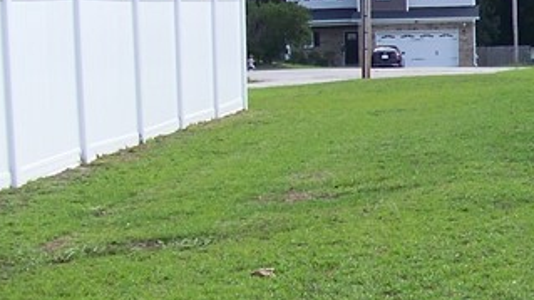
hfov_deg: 16.1
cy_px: 163
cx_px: 696
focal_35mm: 126
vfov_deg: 9.6
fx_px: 1783
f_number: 2.8
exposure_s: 1/320
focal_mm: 5.85
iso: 64
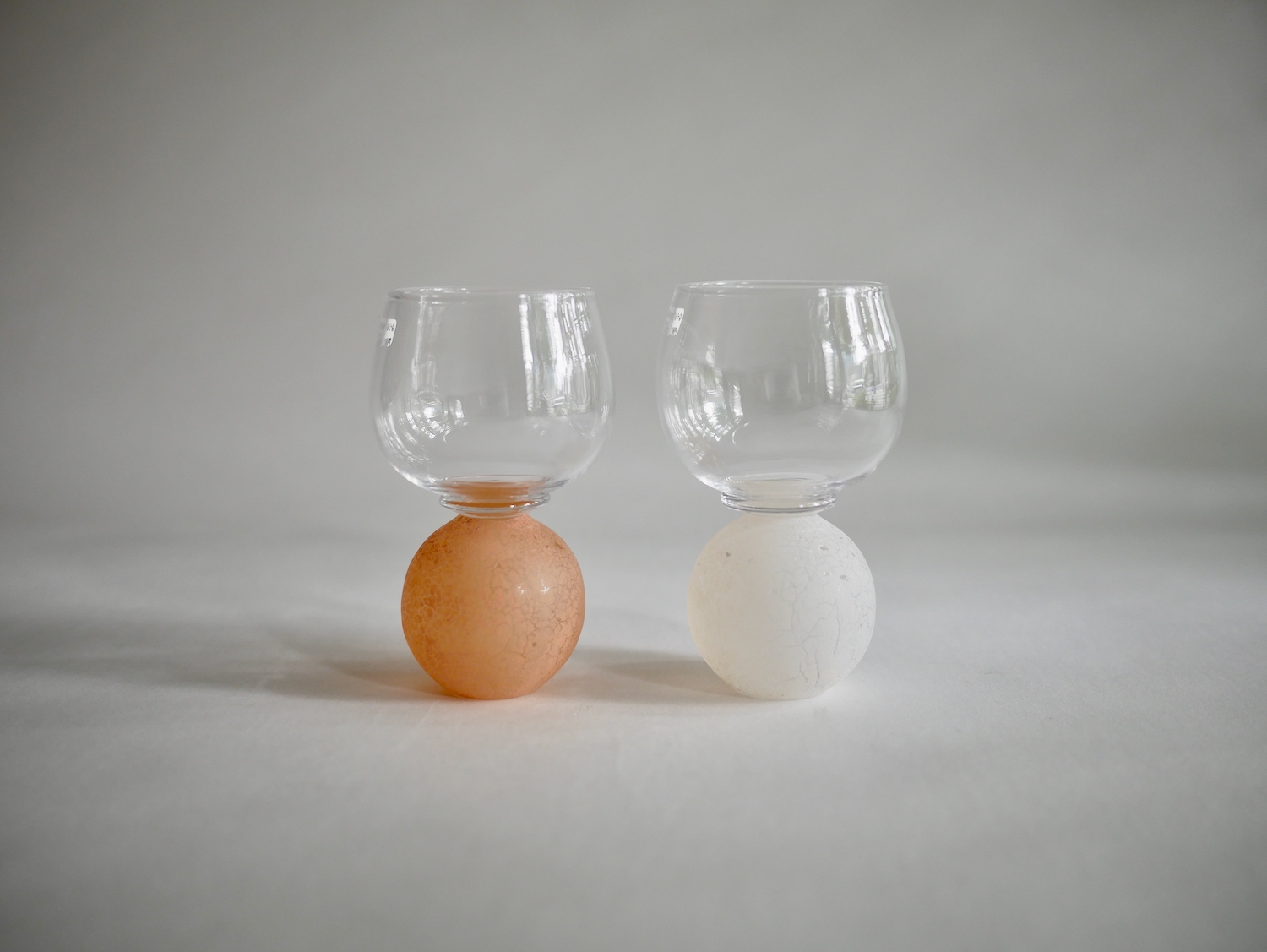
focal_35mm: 40
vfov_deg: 36.0
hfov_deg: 46.8
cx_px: 634
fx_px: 1465
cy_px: 476
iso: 200
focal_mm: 20
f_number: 1.7
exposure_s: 1/250
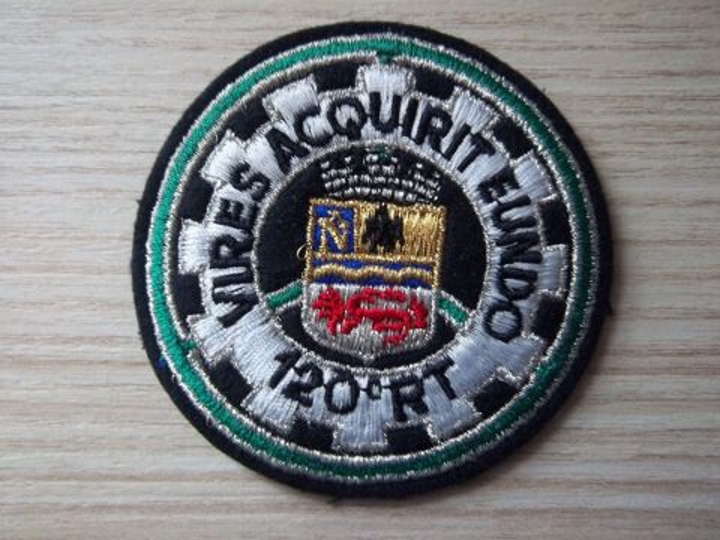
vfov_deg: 49.7
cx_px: 360
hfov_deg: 63.4
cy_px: 270
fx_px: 582
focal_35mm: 28
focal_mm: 5.05
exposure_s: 1/8
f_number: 3.5
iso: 177
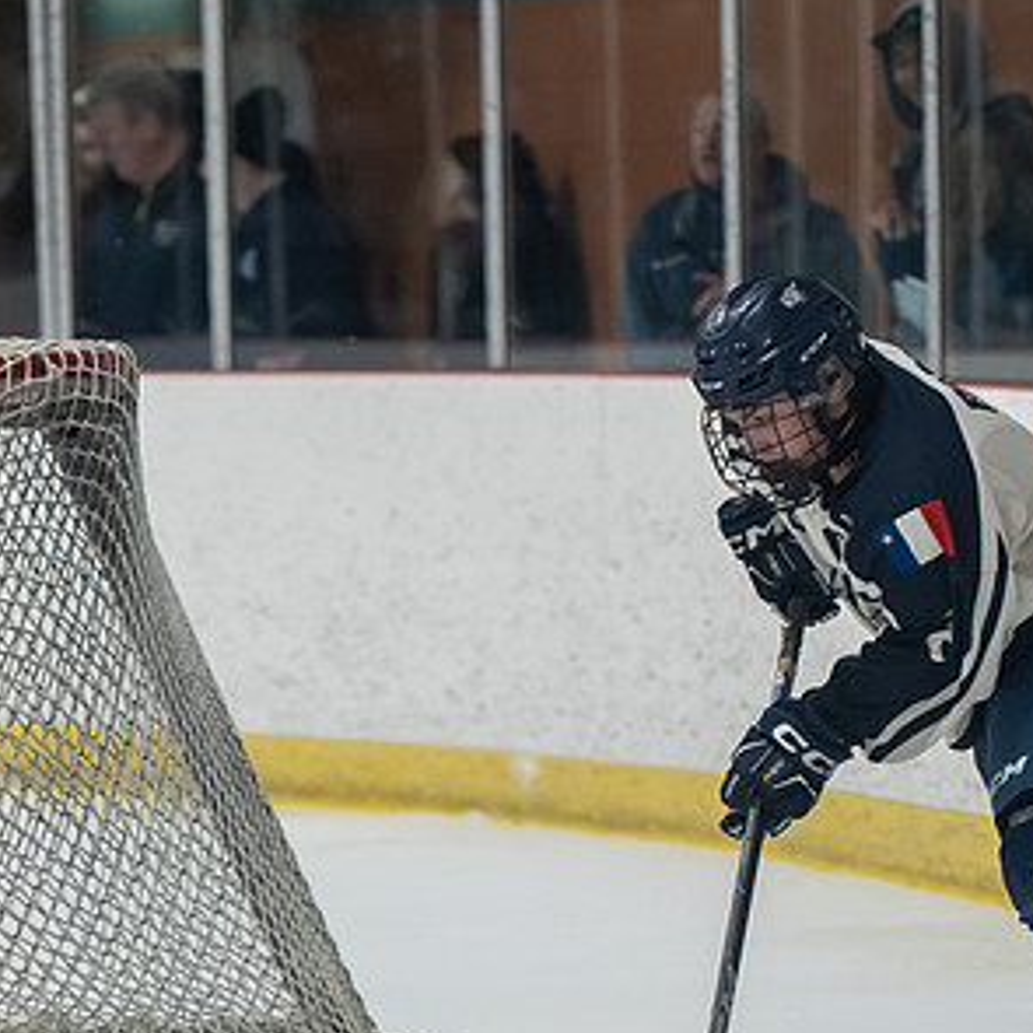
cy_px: 789
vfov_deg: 6.9
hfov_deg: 6.9
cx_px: 661
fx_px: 8609
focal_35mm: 255
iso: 2500
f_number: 2.8
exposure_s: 1/1250
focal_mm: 120
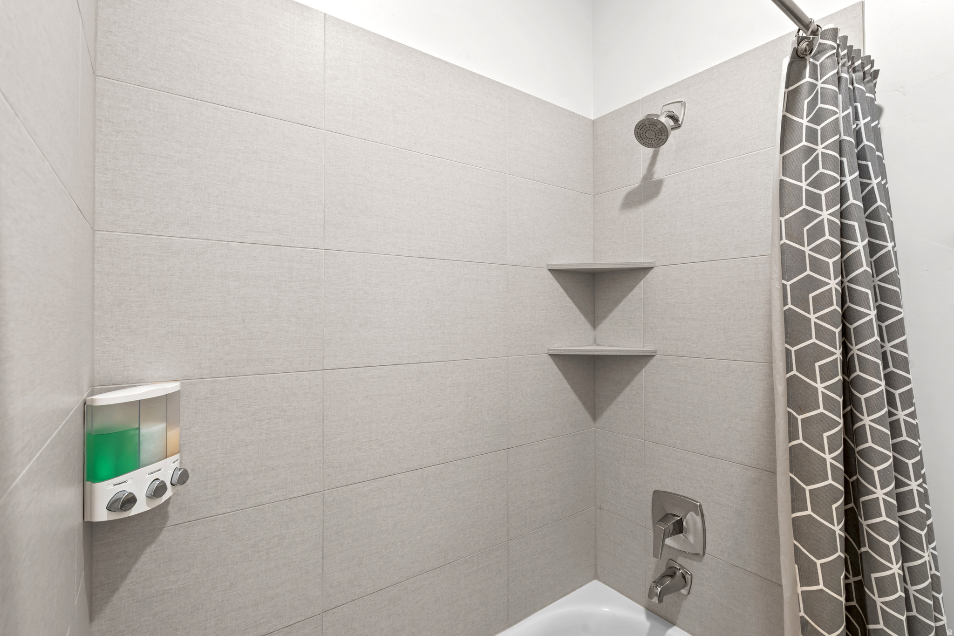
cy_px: 318
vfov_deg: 73.7
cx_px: 477
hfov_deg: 96.7
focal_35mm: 16
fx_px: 424
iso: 250
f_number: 10
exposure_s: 1.6
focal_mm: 16
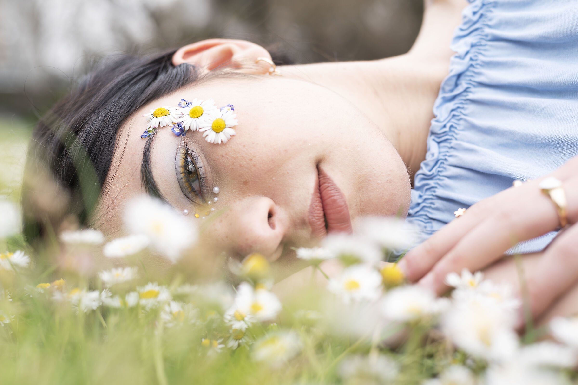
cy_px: 192
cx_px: 289
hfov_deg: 39.6
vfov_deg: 27.0
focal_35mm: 50
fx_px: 803
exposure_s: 1/250
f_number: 3.5
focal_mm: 50
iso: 100
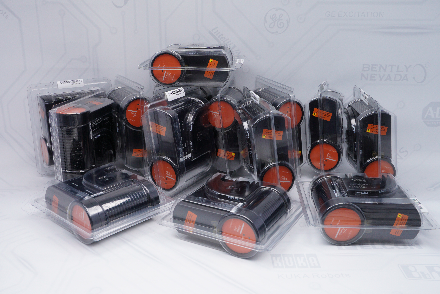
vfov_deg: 35.5
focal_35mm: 38
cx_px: 220
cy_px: 147
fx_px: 458
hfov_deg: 51.3
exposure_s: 1/100
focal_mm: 25
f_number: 5
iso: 320
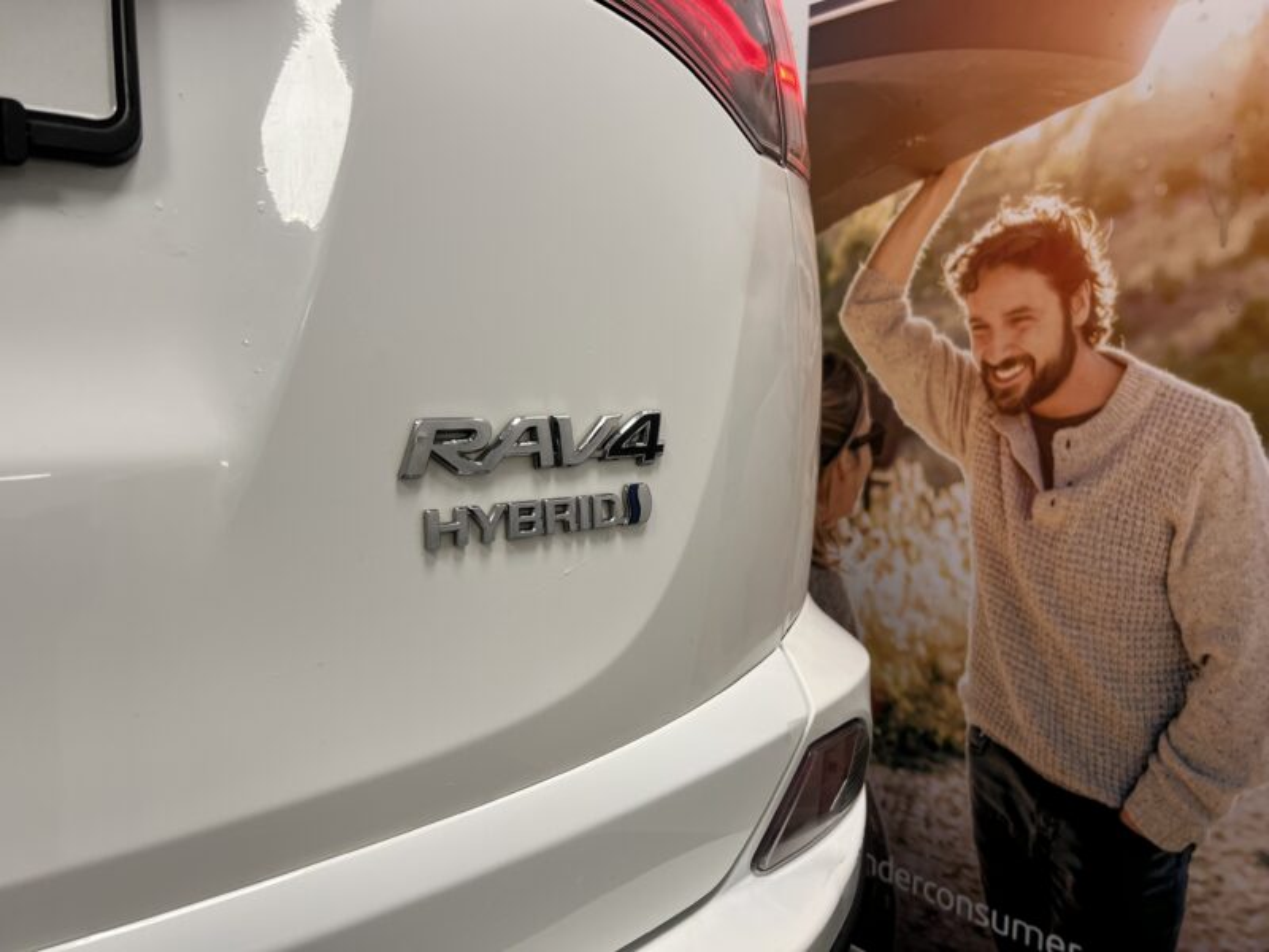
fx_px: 953
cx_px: 634
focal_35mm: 26
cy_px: 476
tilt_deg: -7.3
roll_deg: -0.8
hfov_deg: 67.3
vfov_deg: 53.1
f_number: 1.5
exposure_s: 1/100
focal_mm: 5.7
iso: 50
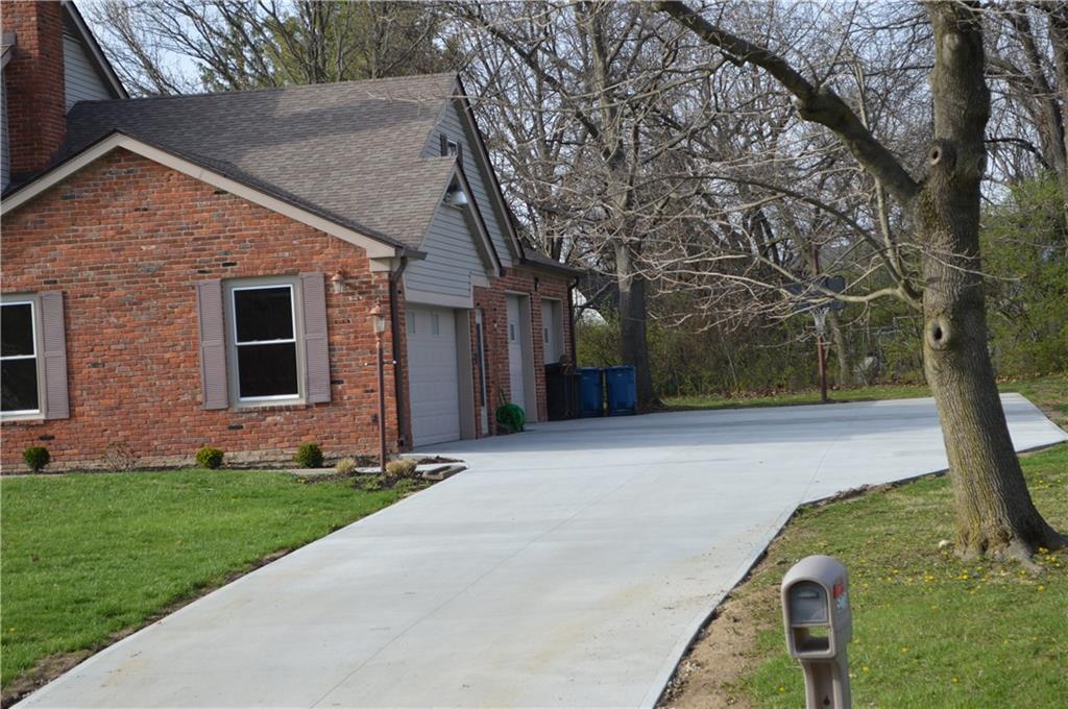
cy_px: 354
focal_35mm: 82
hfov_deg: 24.6
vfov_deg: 16.5
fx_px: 2444
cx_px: 534
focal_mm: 55
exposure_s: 1/200
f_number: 7.1
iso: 100
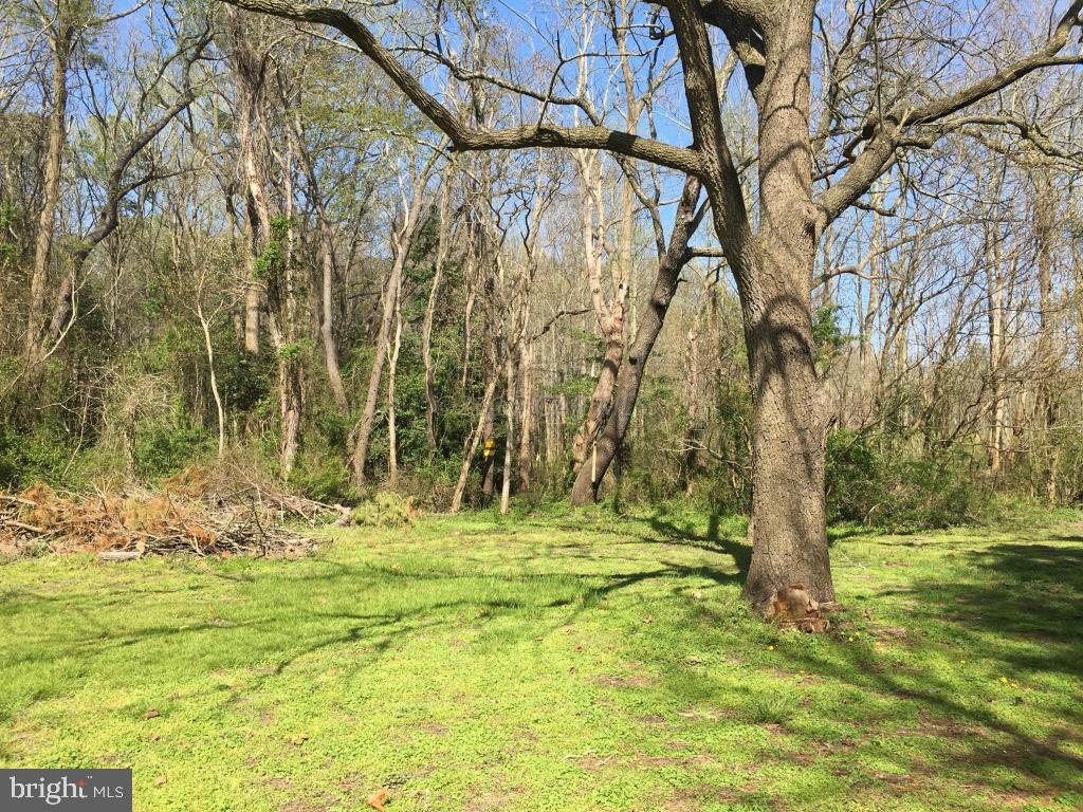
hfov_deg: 61.7
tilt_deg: +2.6
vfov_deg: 48.2
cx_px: 542
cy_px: 406
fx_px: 907
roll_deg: +0.4
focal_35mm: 29
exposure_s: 1/785
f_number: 2.2
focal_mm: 4.15
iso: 25
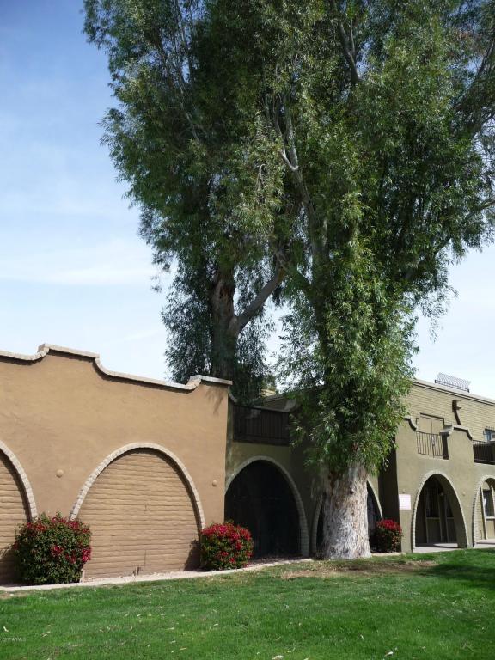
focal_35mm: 28
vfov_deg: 63.4
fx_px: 534
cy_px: 330
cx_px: 248
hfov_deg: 49.7
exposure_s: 1/800
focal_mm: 4.7
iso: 100
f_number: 3.3
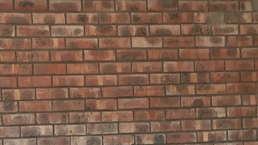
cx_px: 132
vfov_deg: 10.6
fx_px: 760
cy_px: 201
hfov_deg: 19.3
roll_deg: +2.3
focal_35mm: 111
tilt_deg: -3.2
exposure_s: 1/33
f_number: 2.2
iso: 32
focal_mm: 4.15
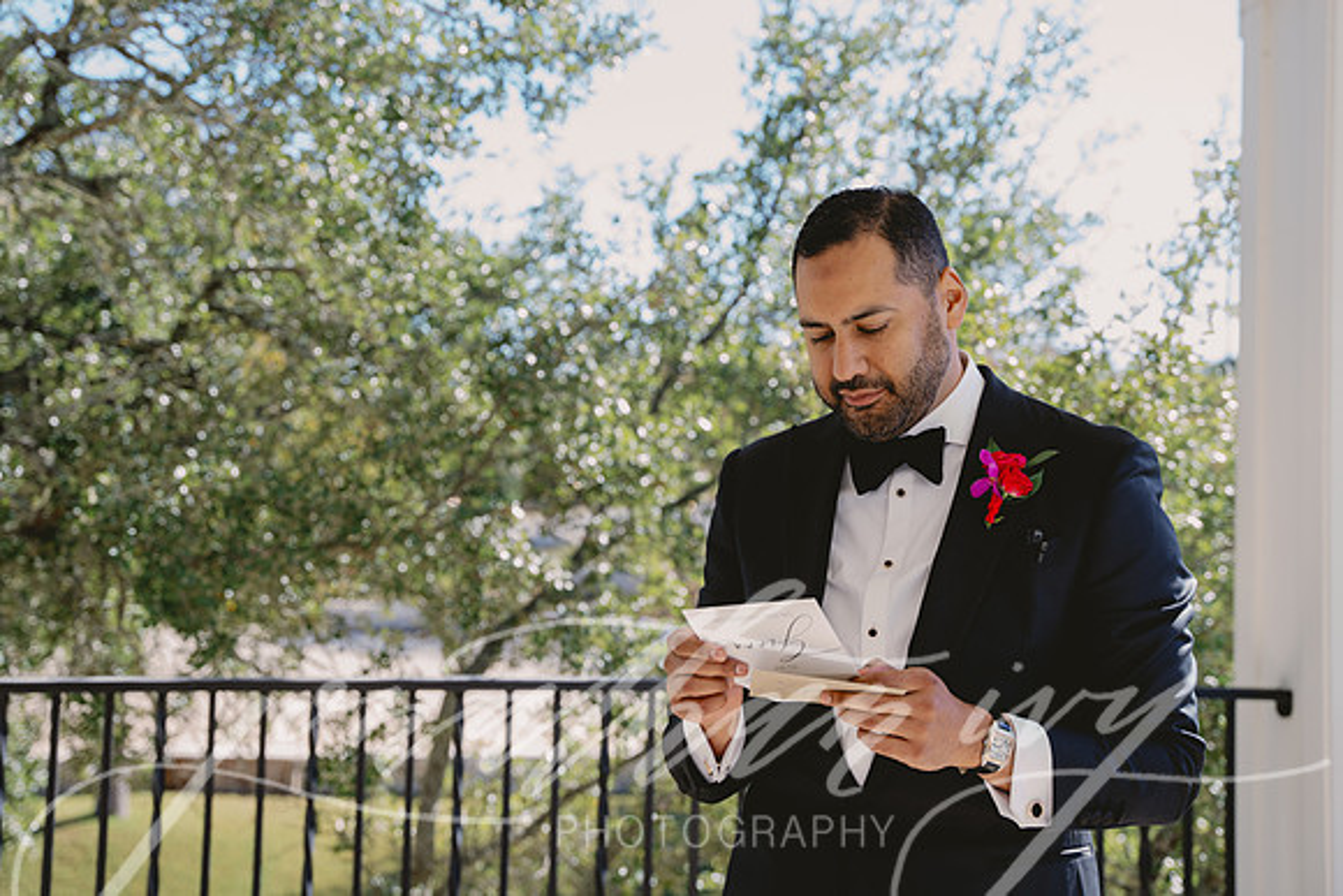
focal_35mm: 53
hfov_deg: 37.6
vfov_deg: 25.6
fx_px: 1974
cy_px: 394
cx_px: 672
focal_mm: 47.2
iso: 80
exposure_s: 1/250
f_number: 3.5
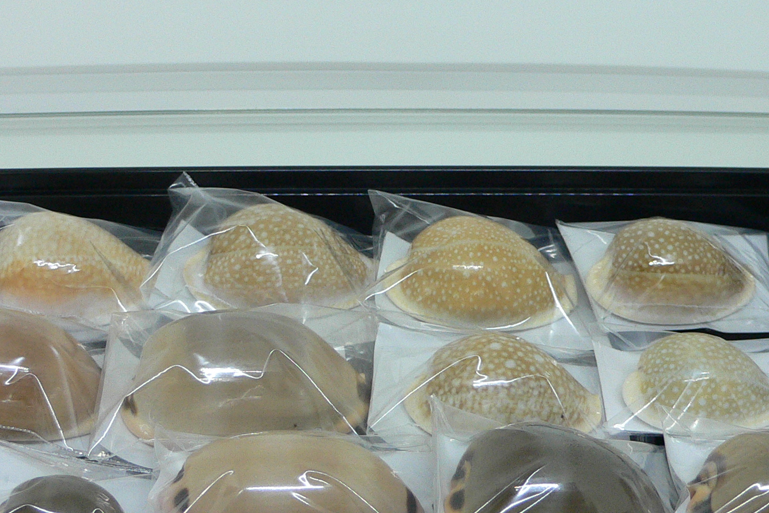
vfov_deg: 25.8
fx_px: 1111
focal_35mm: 52
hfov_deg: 38.2
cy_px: 348
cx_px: 374
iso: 200
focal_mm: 4.6
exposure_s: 1/60
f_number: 2.8
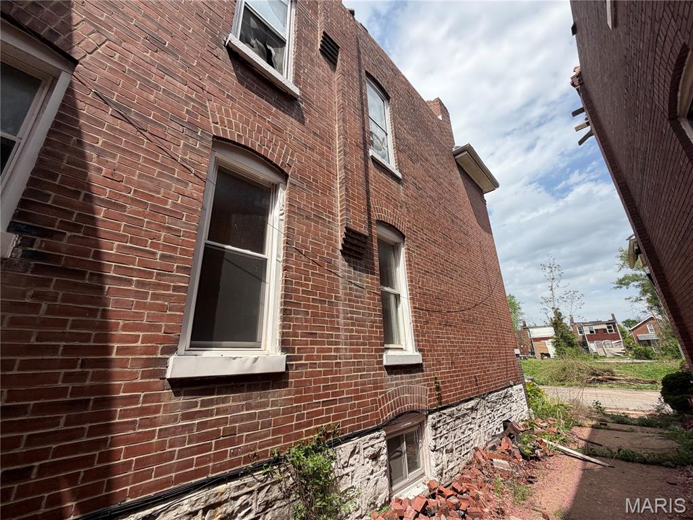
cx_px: 346
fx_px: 280
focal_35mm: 14
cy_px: 260
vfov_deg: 85.7
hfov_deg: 102.1
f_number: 2.2
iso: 25
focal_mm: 2.22
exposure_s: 1/770
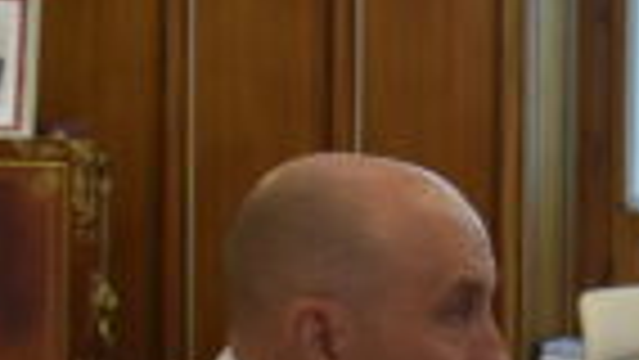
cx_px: 1125
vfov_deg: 7.6
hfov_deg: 12.4
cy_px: 346
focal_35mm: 159
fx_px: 2695
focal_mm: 24
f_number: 4.5
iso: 400
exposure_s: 1/80
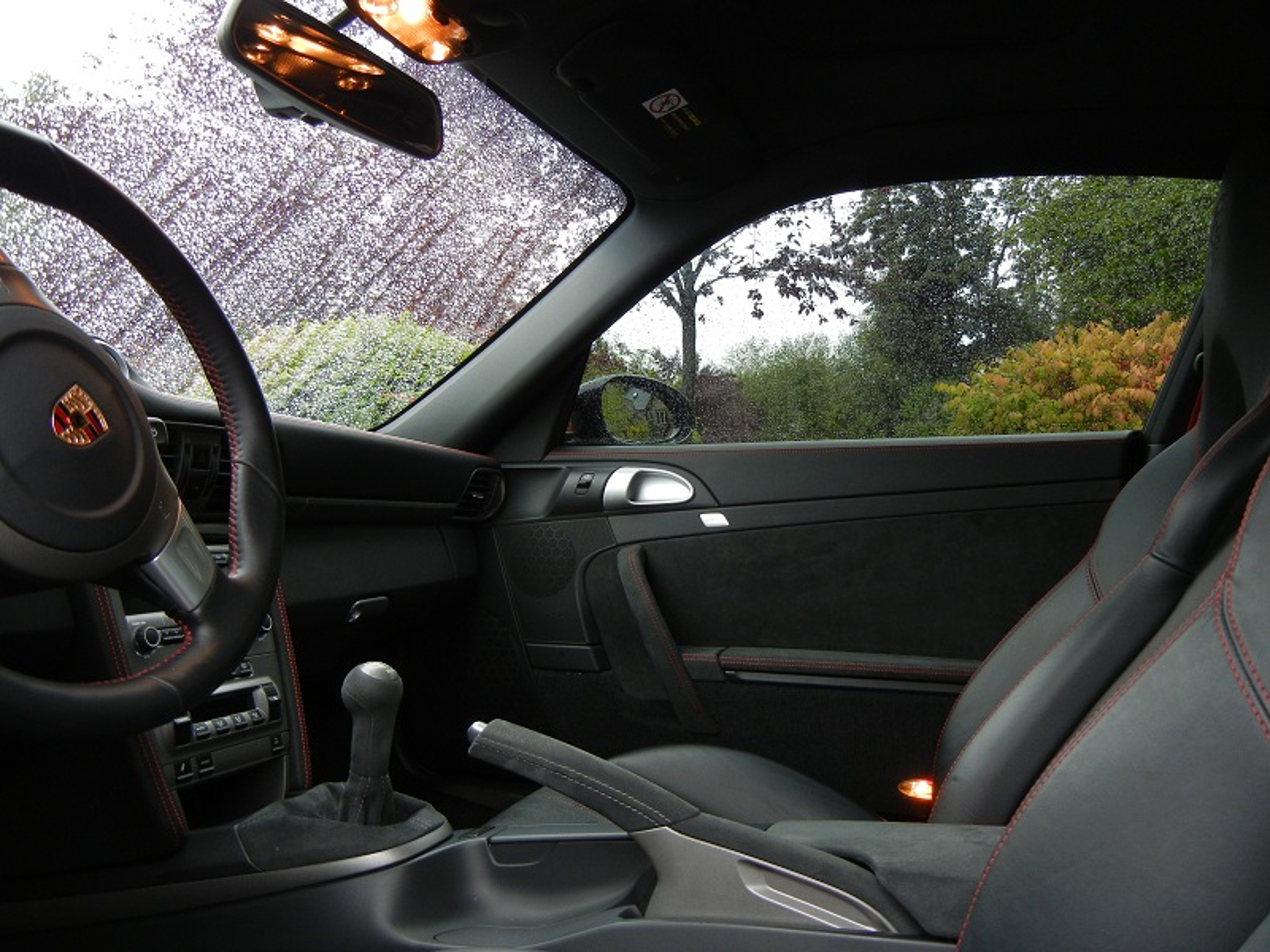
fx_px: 1101
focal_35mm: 30
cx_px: 635
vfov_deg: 46.8
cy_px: 476
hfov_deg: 60.0
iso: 160
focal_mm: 5.4
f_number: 3.5
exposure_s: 1/36.8
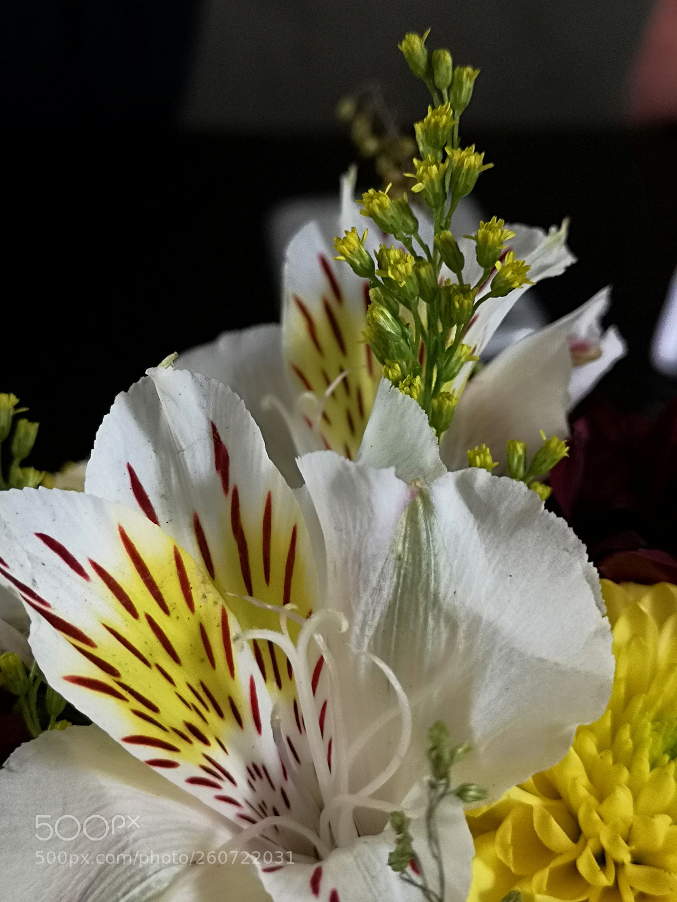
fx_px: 1408
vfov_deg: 35.5
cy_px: 451
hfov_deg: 27.0
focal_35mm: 54
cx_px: 338
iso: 160
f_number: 1.8
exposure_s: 1/60
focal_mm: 3.95
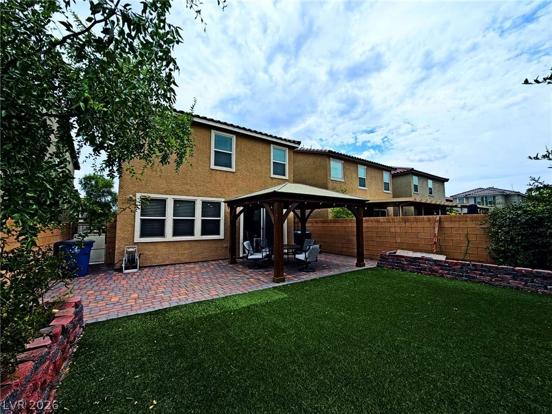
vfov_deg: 85.7
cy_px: 207
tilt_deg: +6.3
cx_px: 276
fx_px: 223
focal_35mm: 14
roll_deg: +1.1
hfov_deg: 102.1
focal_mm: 2.22
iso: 20
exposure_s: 1/1235
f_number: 2.2
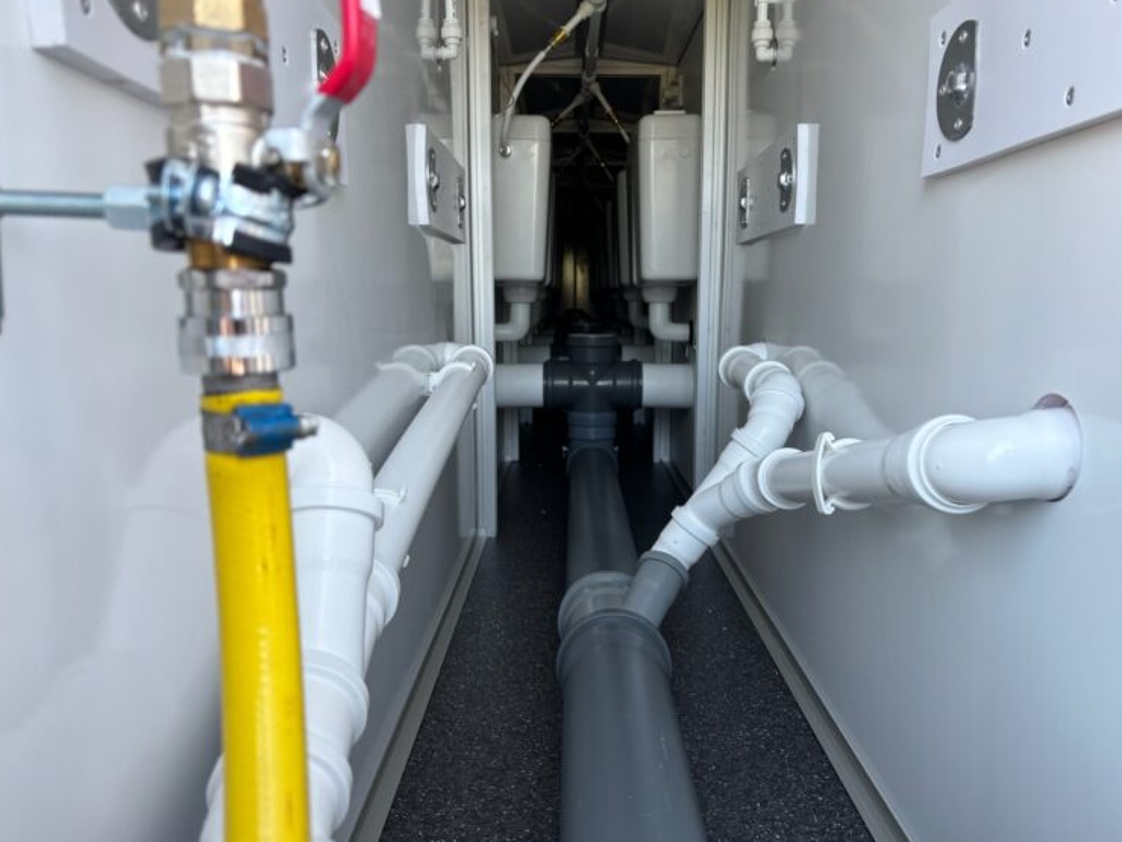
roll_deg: +0.0
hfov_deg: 65.3
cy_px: 422
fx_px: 875
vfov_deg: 51.4
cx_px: 566
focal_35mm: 27
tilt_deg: -7.5
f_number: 1.6
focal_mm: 5.96
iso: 50
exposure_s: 1/121
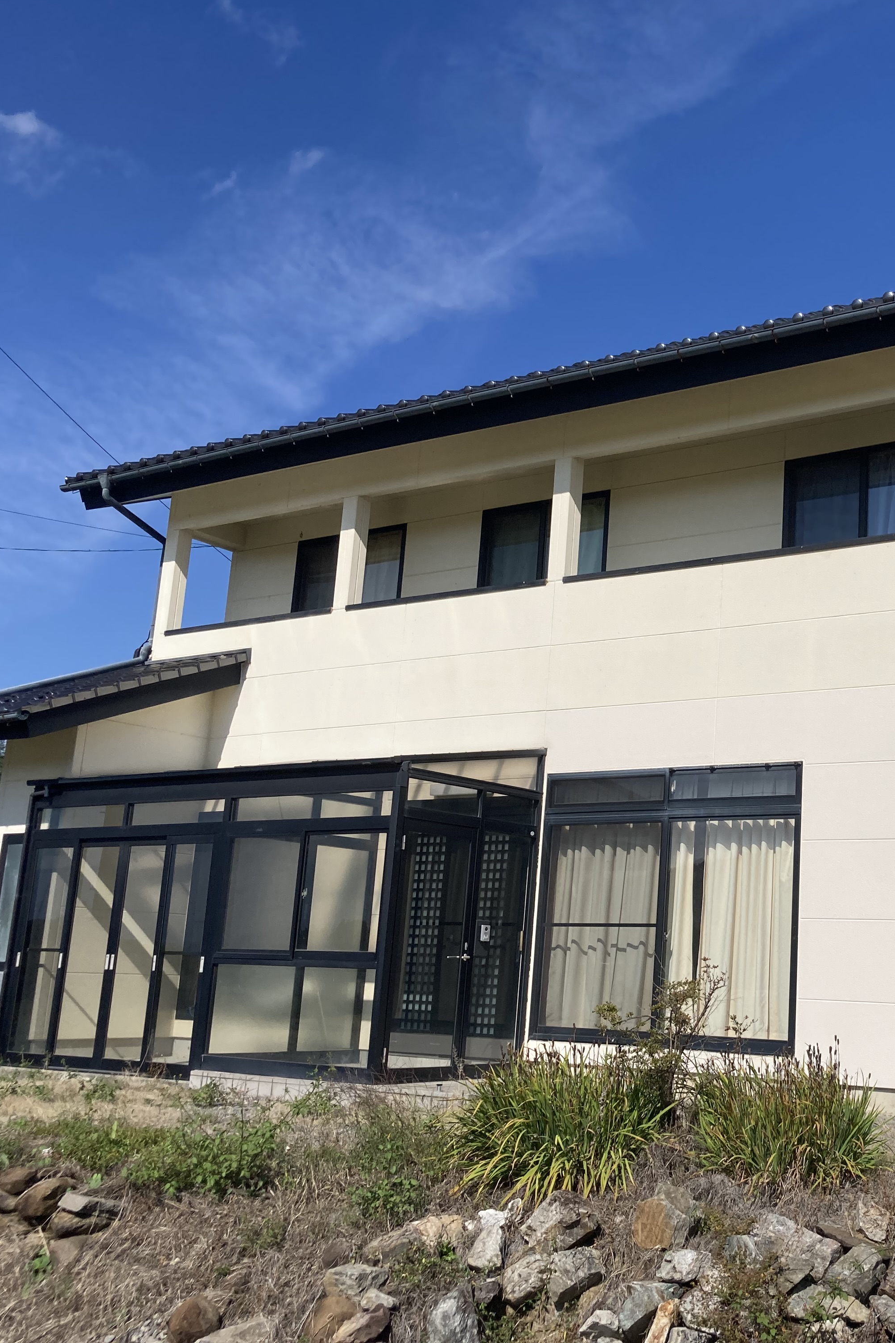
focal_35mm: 39
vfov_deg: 49.6
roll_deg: -3.3
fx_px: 1454
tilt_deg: +12.1
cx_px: 760
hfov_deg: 32.9
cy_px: 669
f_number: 1.8
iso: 25
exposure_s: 1/4808
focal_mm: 3.99
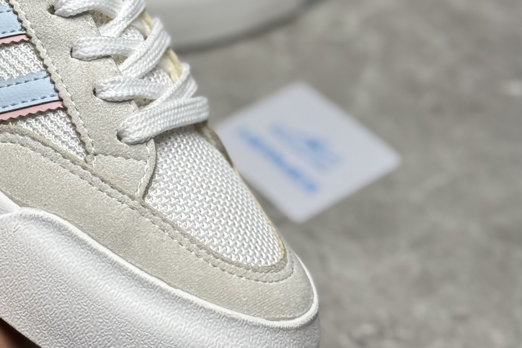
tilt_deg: -40.7
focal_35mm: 124
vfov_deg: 11.0
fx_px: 1798
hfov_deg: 16.3
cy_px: 32
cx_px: 51
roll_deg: -2.0
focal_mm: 6.76
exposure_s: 1/651
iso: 64
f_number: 1.78
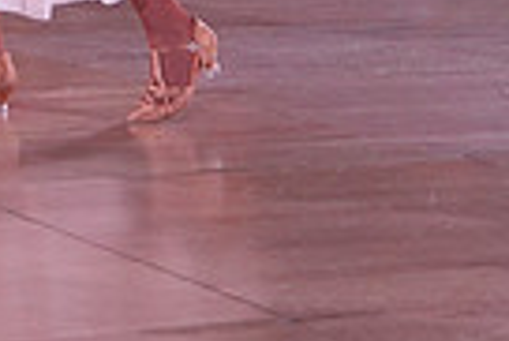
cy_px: -335
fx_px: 2420
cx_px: -434
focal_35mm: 171
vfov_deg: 7.7
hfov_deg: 11.1
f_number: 4
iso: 1600
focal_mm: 27
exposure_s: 1/400
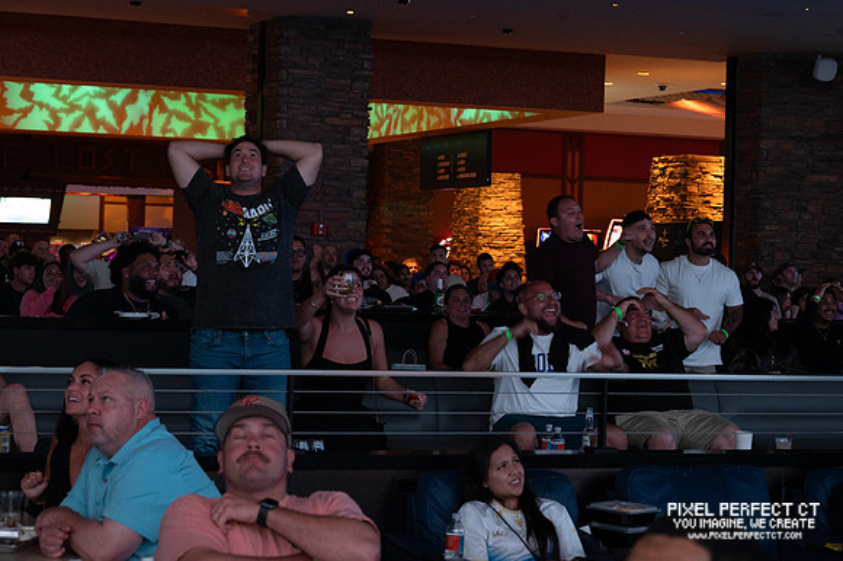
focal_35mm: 82
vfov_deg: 16.6
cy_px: 272
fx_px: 1927
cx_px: 452
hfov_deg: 24.7
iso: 5600
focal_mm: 75
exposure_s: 1/60
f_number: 6
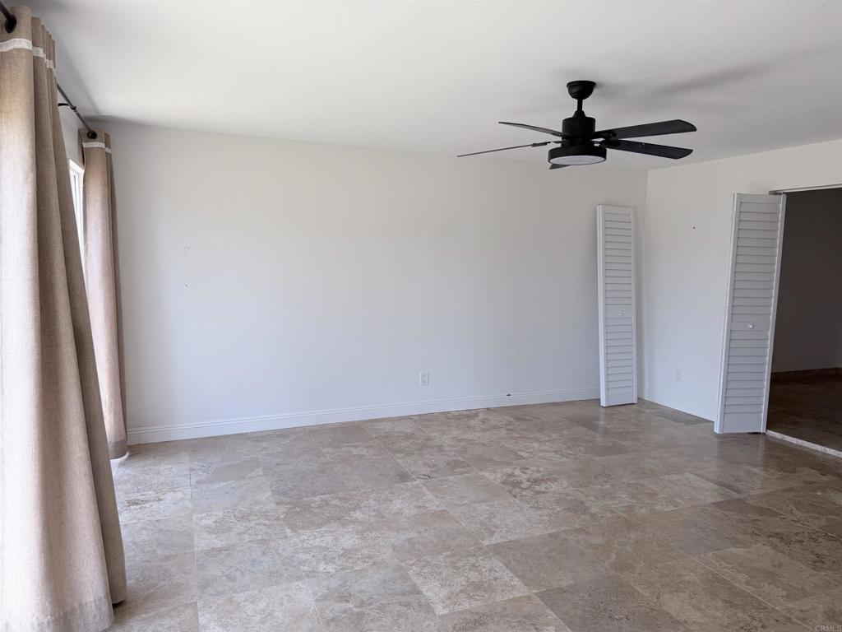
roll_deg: -1.7
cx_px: 421
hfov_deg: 71.6
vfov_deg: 56.8
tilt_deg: -7.1
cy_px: 316
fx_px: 584
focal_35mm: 24
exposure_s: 1/481
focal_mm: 6.76
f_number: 1.78
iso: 80
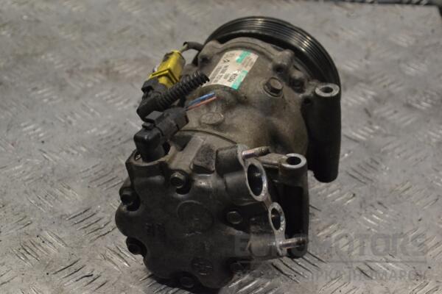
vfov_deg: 16.6
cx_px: 221
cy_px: 147
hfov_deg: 24.6
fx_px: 1013
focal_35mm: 82
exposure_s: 1/400
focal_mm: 55
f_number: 8
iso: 3200
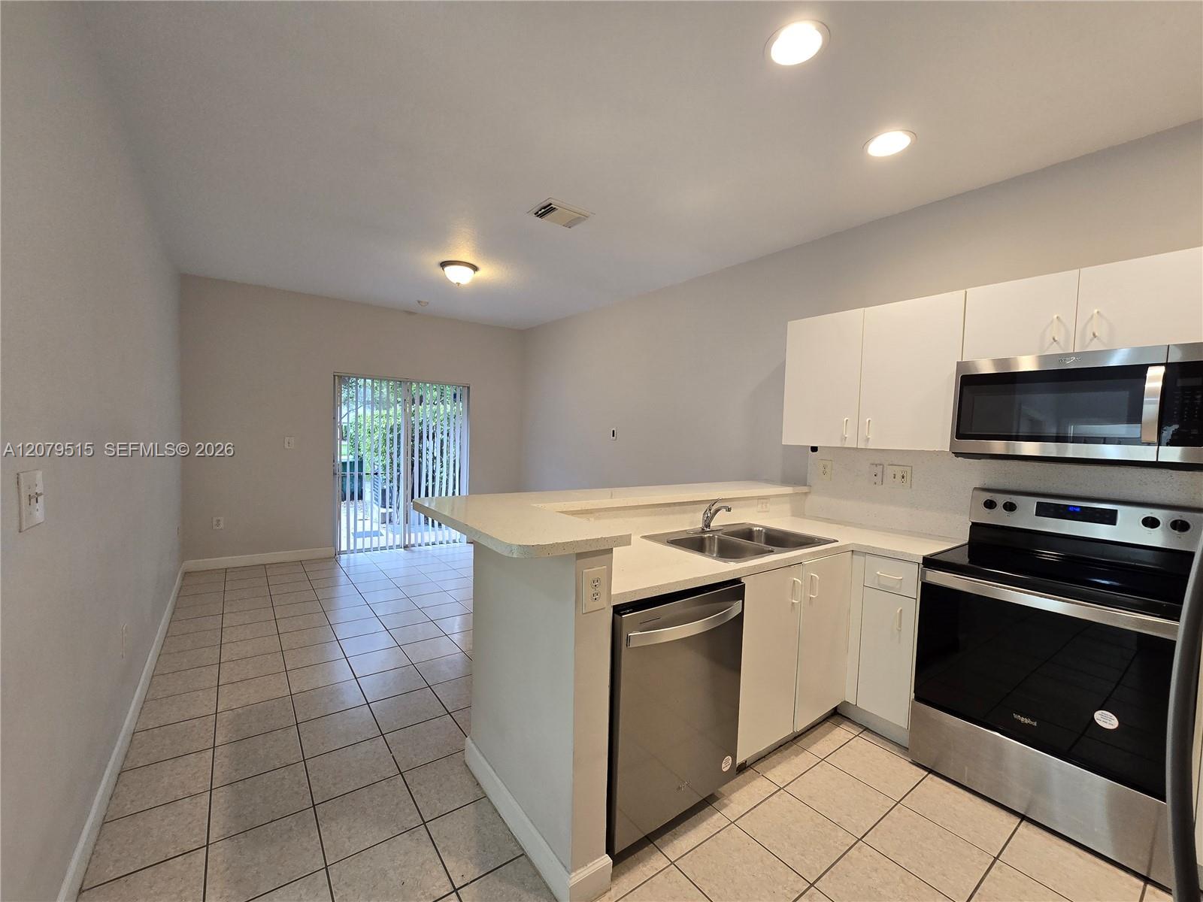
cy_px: 451
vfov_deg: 89.9
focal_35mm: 13
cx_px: 602
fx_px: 452
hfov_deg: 106.2
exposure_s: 1/60
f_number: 2.2
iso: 160
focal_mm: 2.2
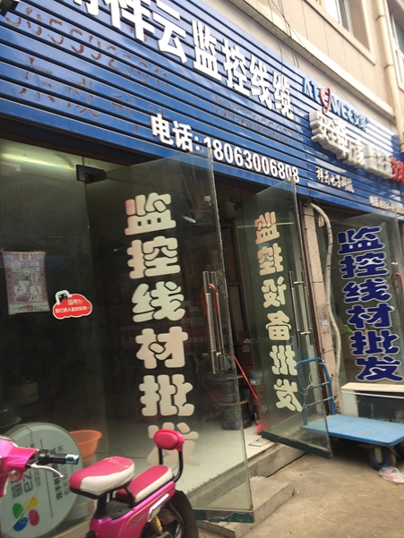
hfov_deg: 48.2
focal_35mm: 29
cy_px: 269
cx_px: 202
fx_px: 451
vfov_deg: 61.6
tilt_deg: +5.8
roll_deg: +9.3
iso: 32
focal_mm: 4.15
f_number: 2.2
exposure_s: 1/110
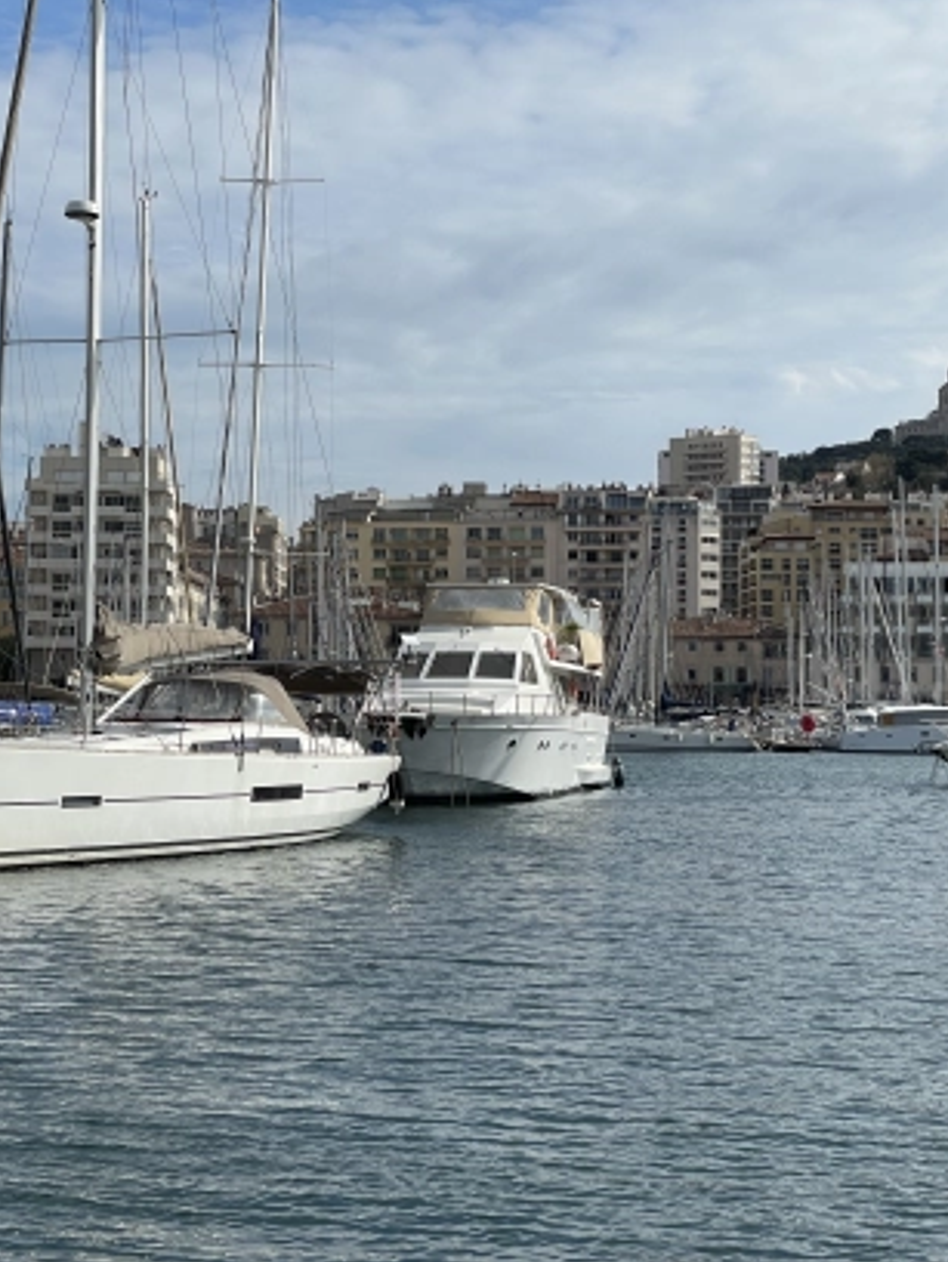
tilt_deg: +2.4
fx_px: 2555
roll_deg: -0.2
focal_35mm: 70
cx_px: 423
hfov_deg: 21.0
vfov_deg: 27.8
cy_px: 628
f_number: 2
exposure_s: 1/2519
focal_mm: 6
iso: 25
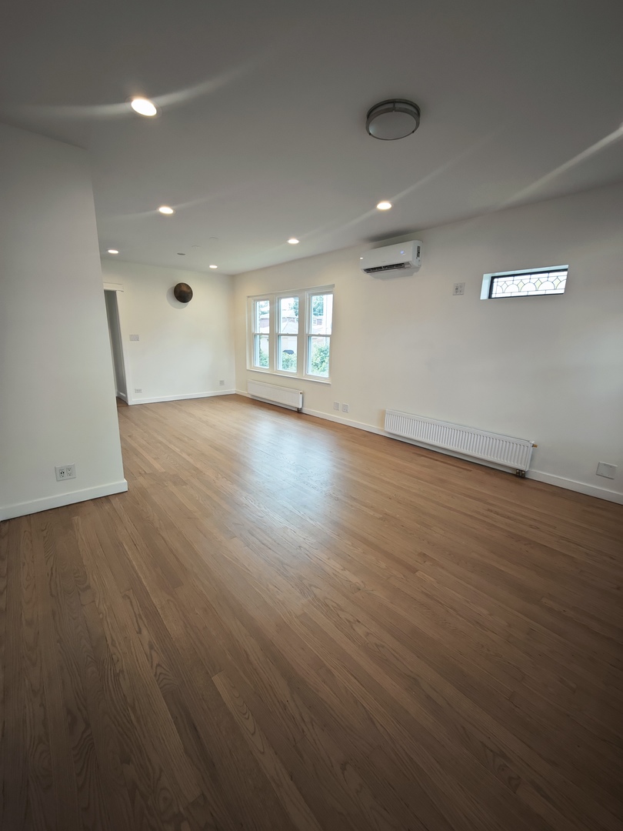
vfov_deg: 102.1
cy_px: 416
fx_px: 336
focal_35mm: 14
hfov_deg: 85.7
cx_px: 312
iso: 250
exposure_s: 1/60
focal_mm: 2.16
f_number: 2.2
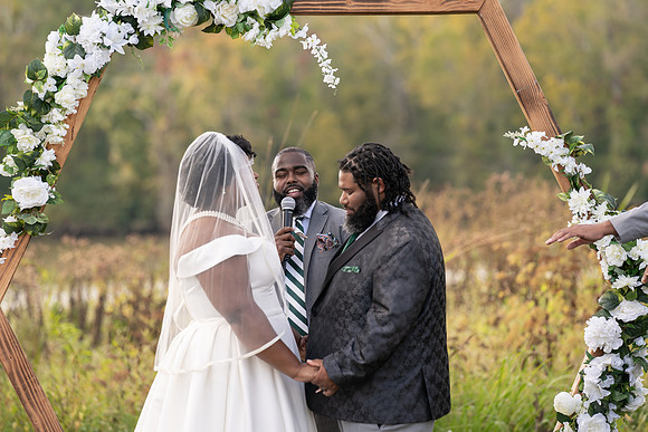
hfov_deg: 10.4
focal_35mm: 197
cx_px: 321
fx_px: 3548
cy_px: 216
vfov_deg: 7.0
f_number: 4
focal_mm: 194
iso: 100
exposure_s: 1/160
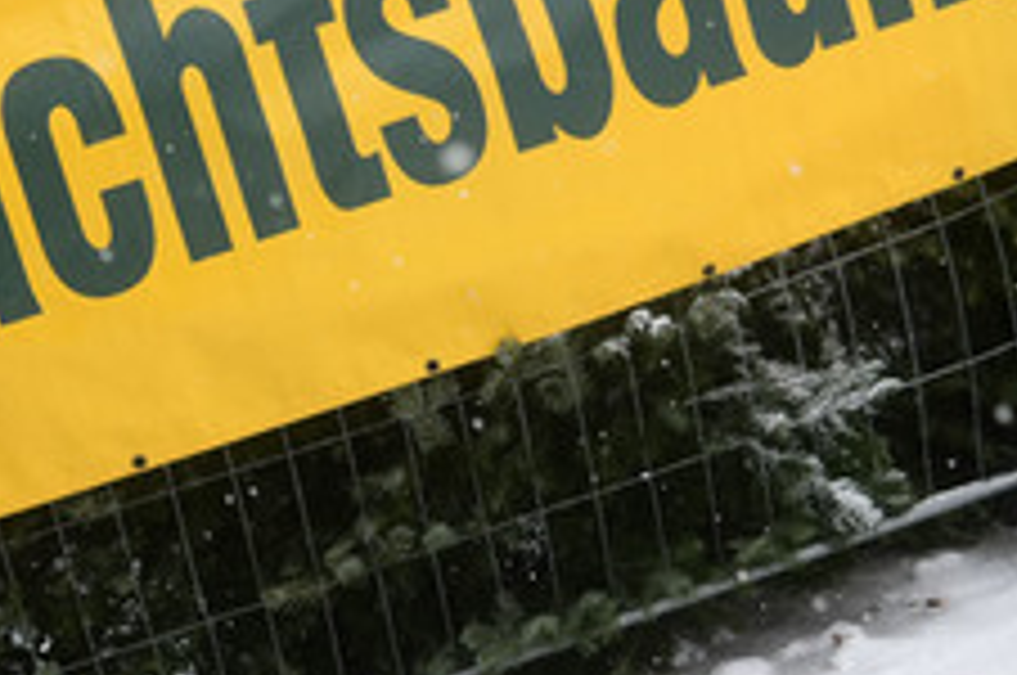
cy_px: 266
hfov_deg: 22.2
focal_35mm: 90
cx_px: 128
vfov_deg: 15.1
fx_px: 2539
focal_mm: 30
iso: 640
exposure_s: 1/500
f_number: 3.2
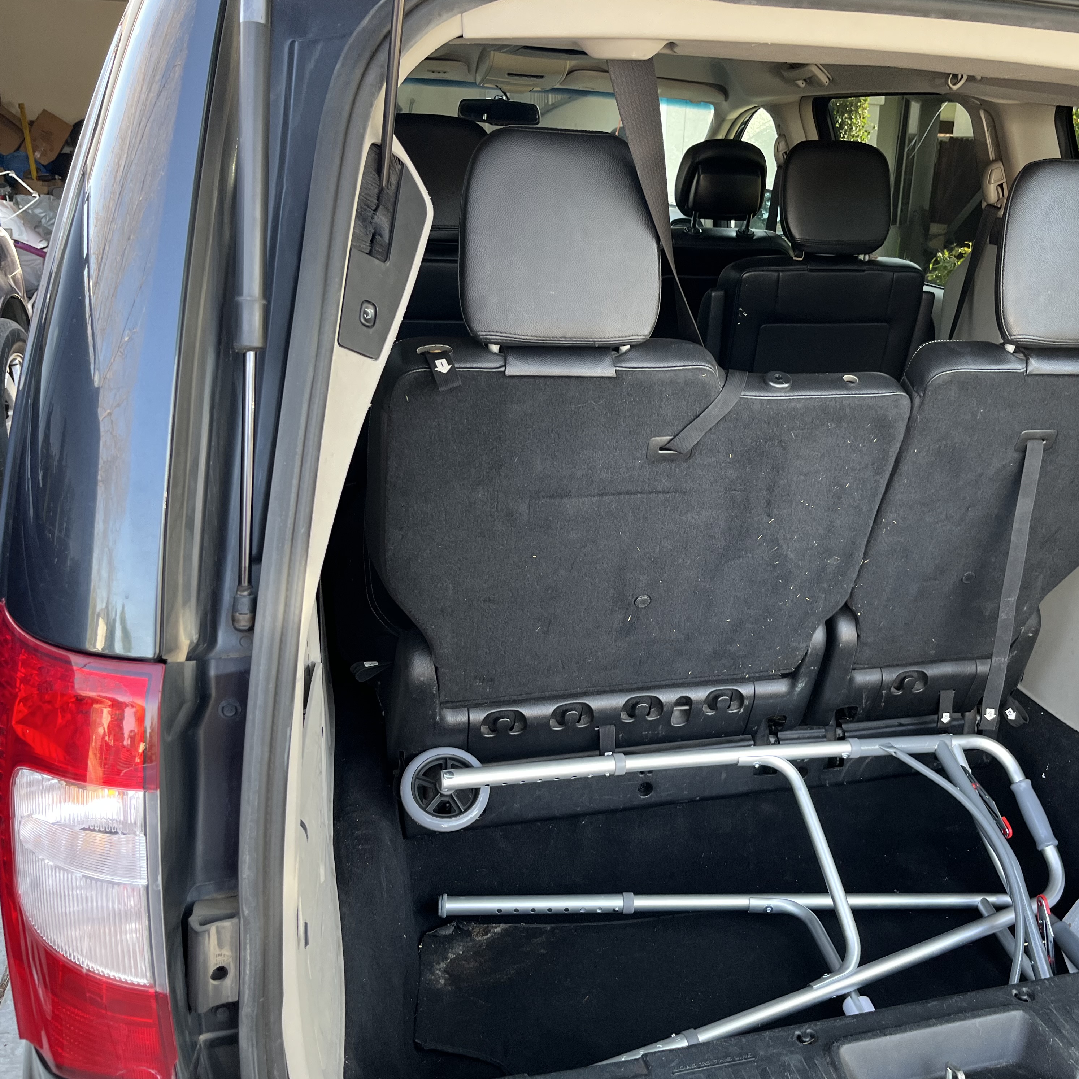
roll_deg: -2.8
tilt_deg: -16.4
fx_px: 1093
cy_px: 536
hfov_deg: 51.9
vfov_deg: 52.5
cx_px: 688
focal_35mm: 31
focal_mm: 5.1
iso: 80
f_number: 1.6
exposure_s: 1/121
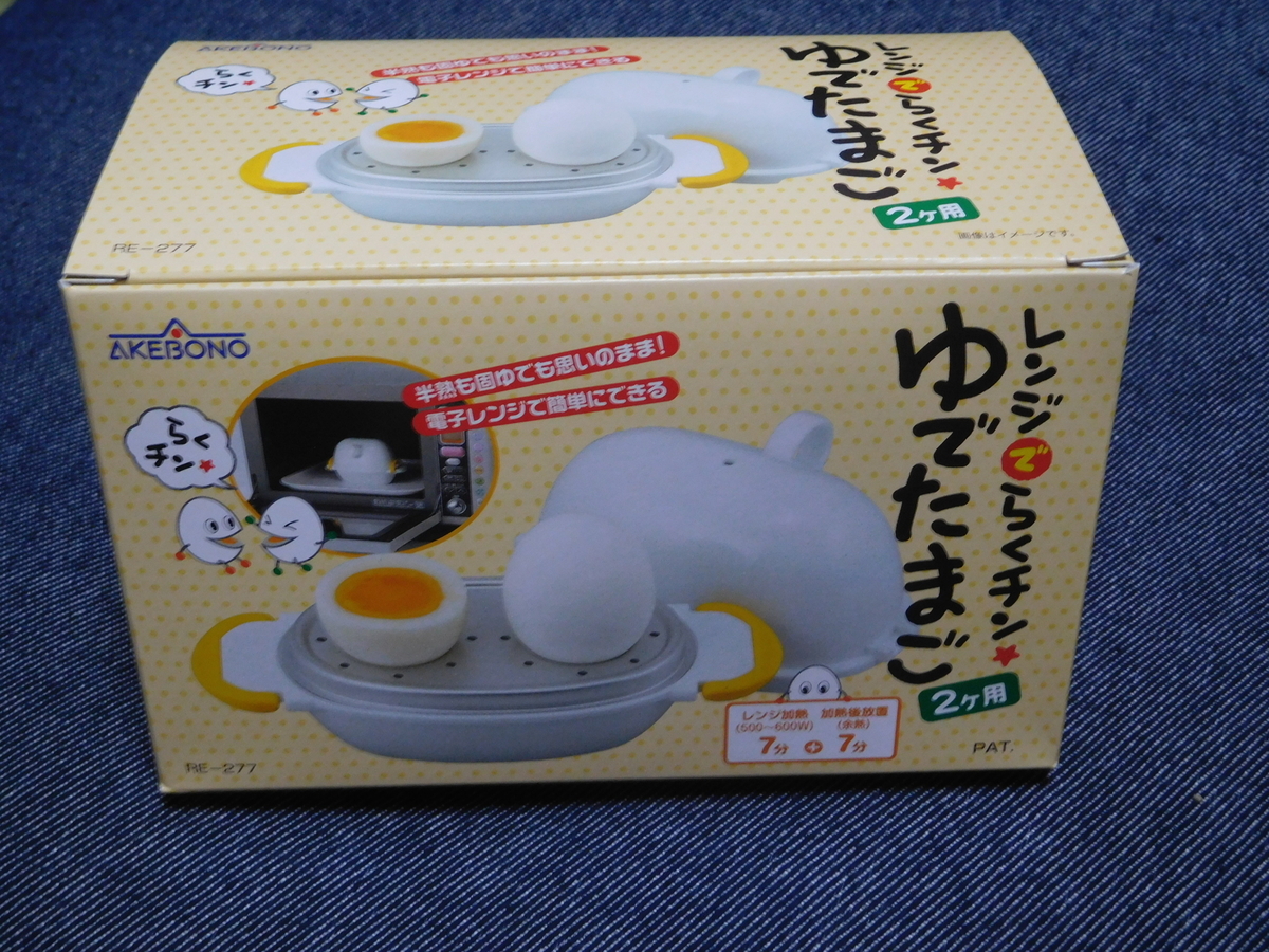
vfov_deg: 29.1
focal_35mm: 50
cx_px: 634
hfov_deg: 38.2
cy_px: 476
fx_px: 1833
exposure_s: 1/20
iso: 400
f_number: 4.1
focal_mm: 8.9
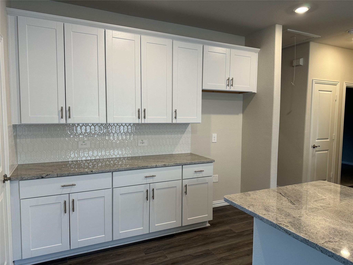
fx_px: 245
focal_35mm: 24
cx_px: 176
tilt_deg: -4.9
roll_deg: -0.4
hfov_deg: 71.6
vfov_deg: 56.8
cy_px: 132
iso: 125
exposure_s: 1/120
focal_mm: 6.76
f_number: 1.78
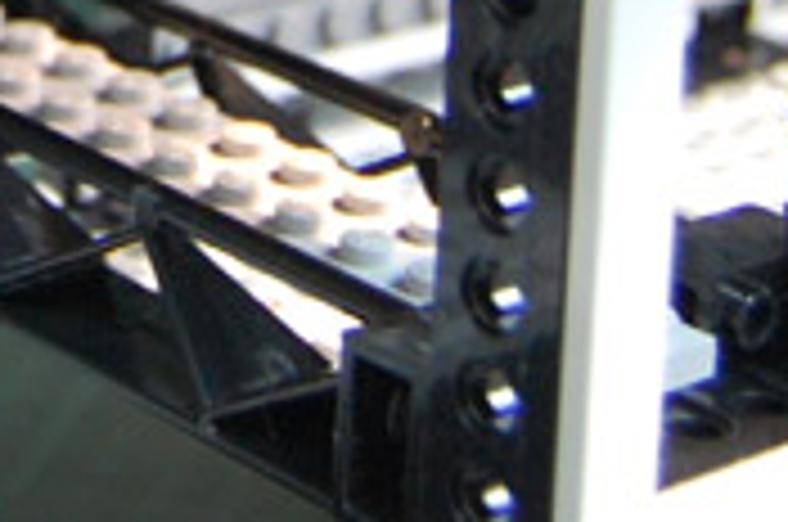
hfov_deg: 11.7
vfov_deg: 7.5
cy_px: -738
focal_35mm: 170
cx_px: -306
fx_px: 3714
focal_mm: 22
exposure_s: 1/8
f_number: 3.8
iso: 800
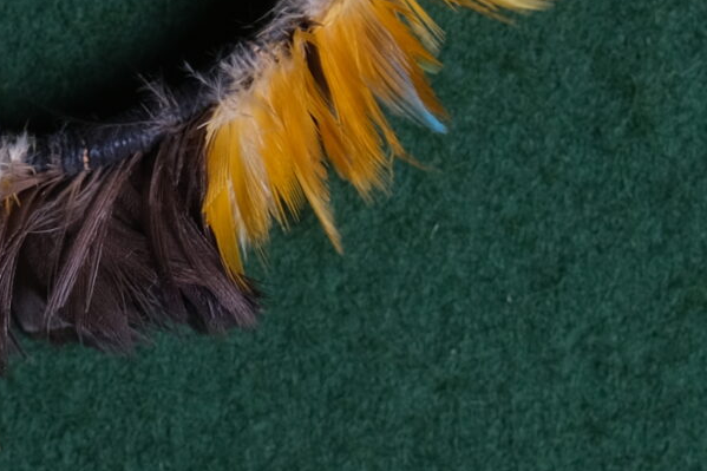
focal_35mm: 355
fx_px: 6969
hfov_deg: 5.8
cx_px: 103
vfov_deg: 3.9
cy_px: 84
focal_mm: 55
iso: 200
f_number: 5.6
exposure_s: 1/160
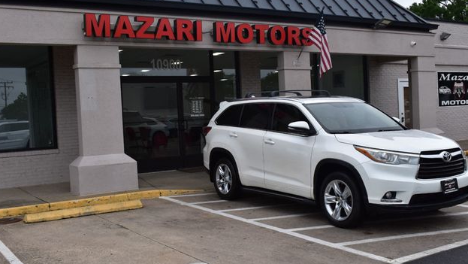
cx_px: 231
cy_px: 140
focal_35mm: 44
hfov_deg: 46.8
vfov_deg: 27.4
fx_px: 540
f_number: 11
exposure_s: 1/500
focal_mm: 27
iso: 400
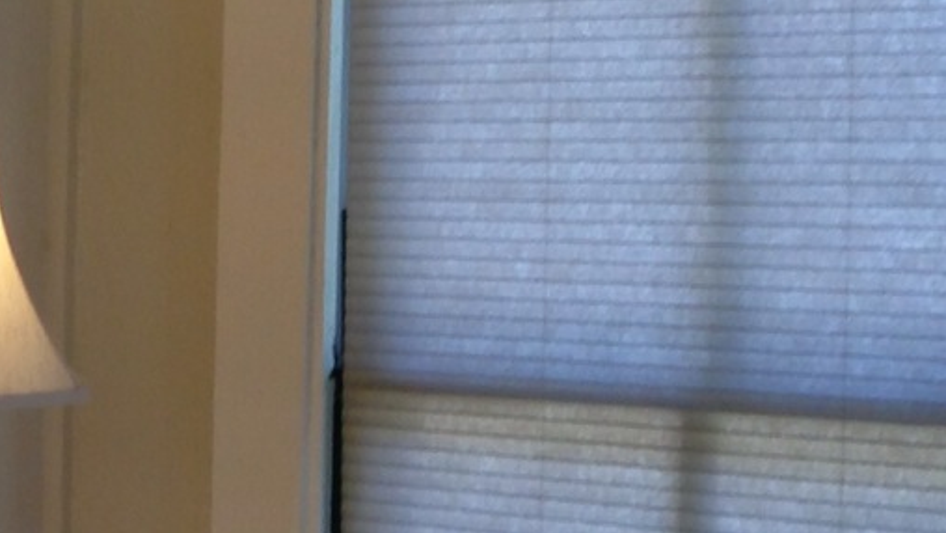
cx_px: -872
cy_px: 266
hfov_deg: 13.1
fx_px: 3638
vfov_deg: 8.4
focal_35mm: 145
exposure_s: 1/24
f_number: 2.4
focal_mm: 4.13
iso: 50
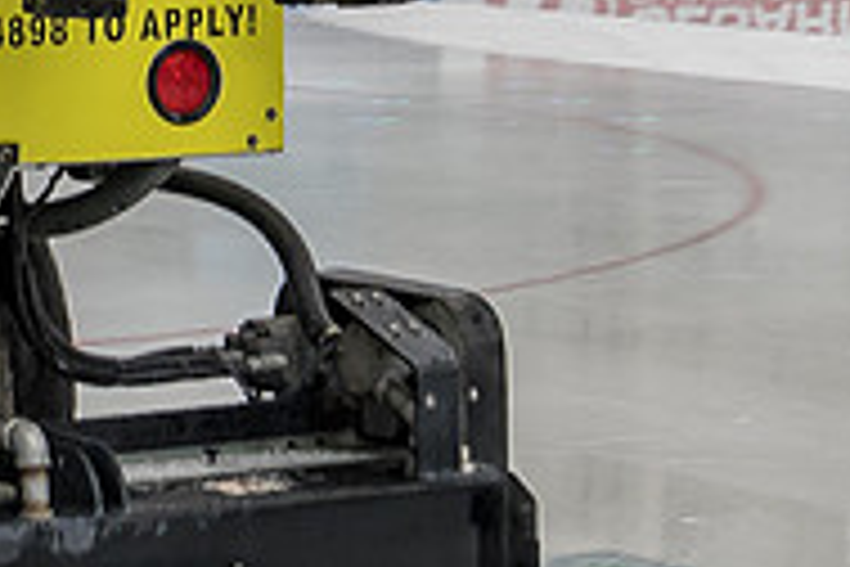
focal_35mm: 238
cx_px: 113
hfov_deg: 8.6
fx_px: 5619
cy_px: -656
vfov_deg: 5.6
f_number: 4
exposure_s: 1/100
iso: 500
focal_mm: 34
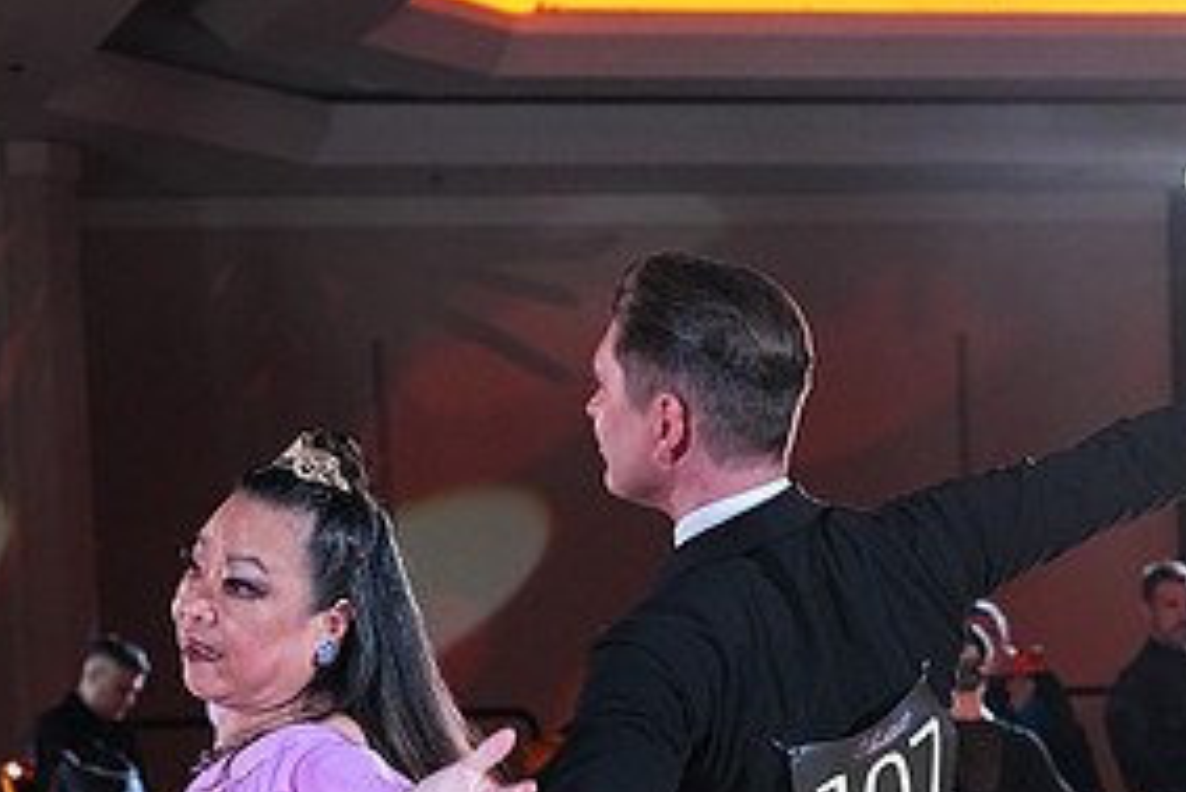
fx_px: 3988
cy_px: 1094
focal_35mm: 121
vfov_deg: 11.0
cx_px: 618
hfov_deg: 16.9
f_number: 5
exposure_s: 1/400
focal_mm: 59
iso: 5000
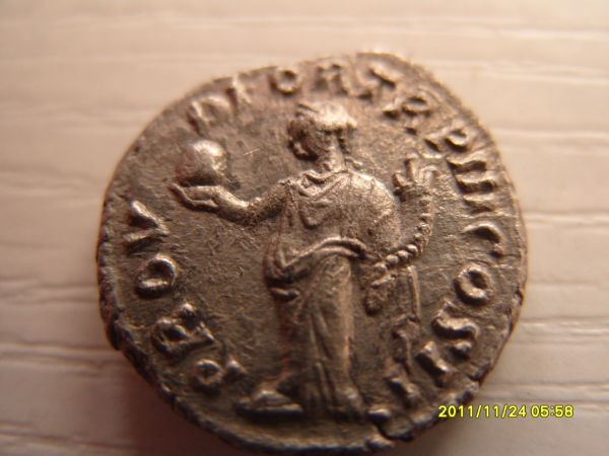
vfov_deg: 40.7
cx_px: 304
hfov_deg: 52.6
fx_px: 616
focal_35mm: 35
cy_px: 228
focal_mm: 7.8
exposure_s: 1/45
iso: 120
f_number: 2.8
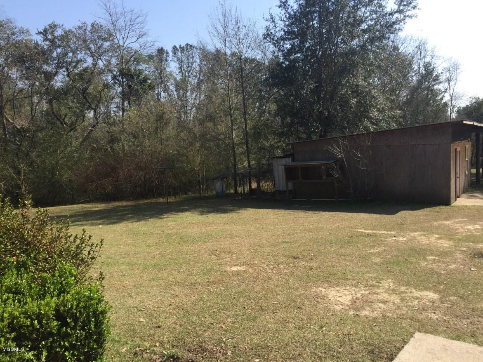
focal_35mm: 29
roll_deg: +0.3
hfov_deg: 61.7
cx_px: 242
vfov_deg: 48.2
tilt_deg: -5.2
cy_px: 181
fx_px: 405
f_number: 2.2
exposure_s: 1/1163
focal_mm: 4.15
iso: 32
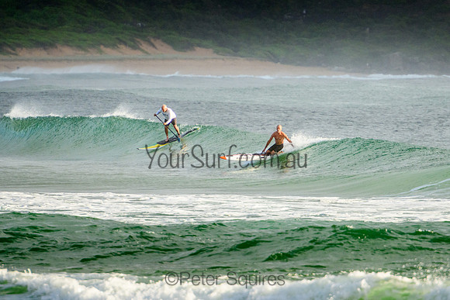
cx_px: 268
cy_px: 146
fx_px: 6877
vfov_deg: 2.5
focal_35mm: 550
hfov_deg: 3.7
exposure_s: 1/2000
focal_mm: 400
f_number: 5.6
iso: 1000
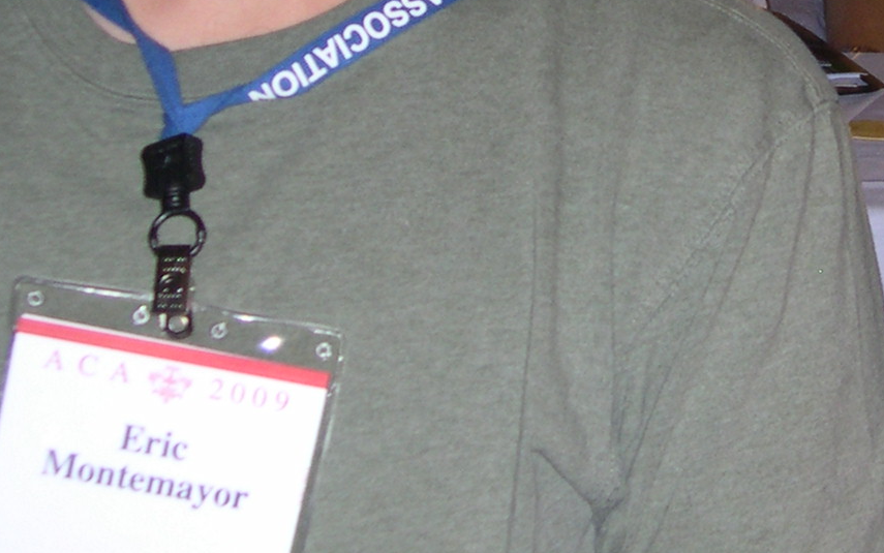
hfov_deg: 18.9
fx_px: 2579
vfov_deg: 12.0
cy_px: -69
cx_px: 874
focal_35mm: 107
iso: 100
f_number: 2.8
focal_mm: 8
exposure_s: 1/60
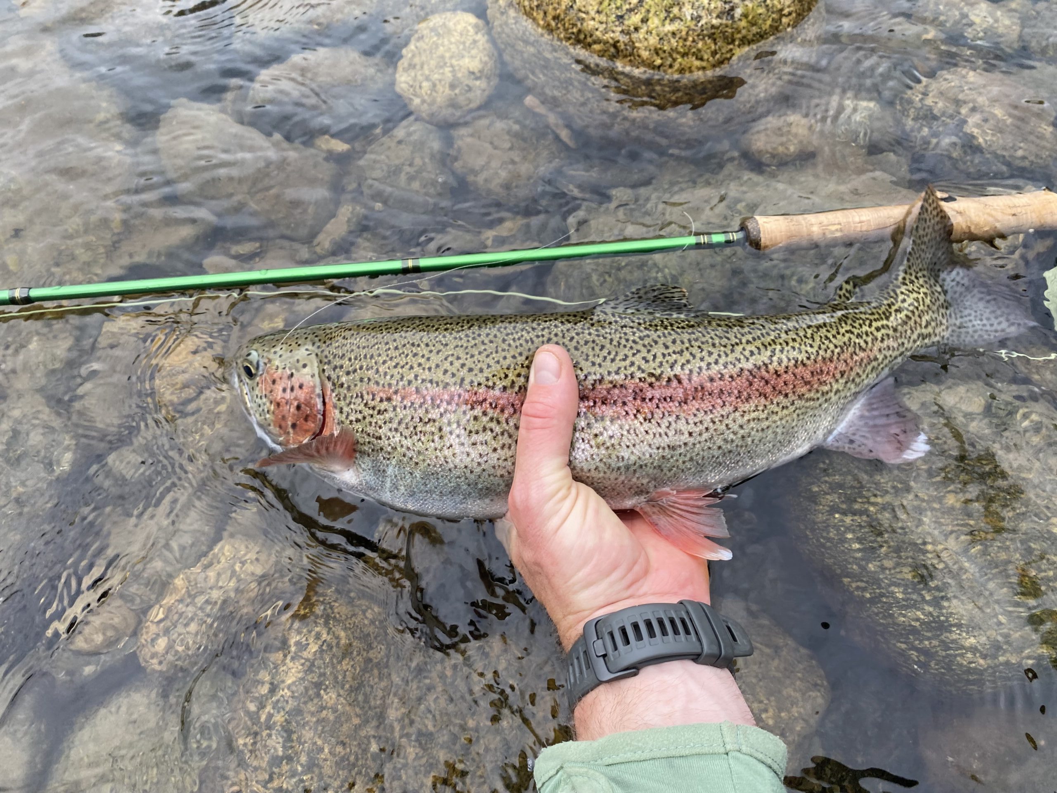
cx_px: 528
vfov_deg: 53.1
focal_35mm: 26
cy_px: 396
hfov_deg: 67.3
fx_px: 794
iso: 32
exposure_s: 1/122
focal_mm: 4.25
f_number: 1.8
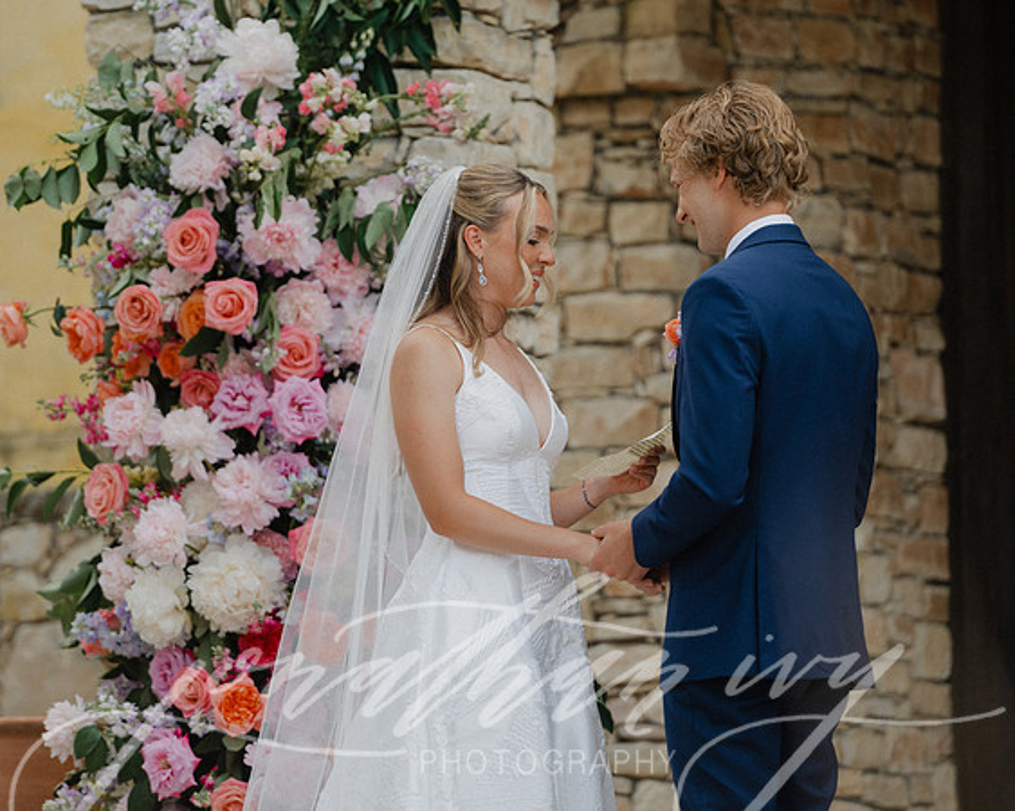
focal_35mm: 229
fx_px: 6890
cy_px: 398
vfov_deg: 6.7
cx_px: 514
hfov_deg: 8.4
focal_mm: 200
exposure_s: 1/800
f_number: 2.8
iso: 200
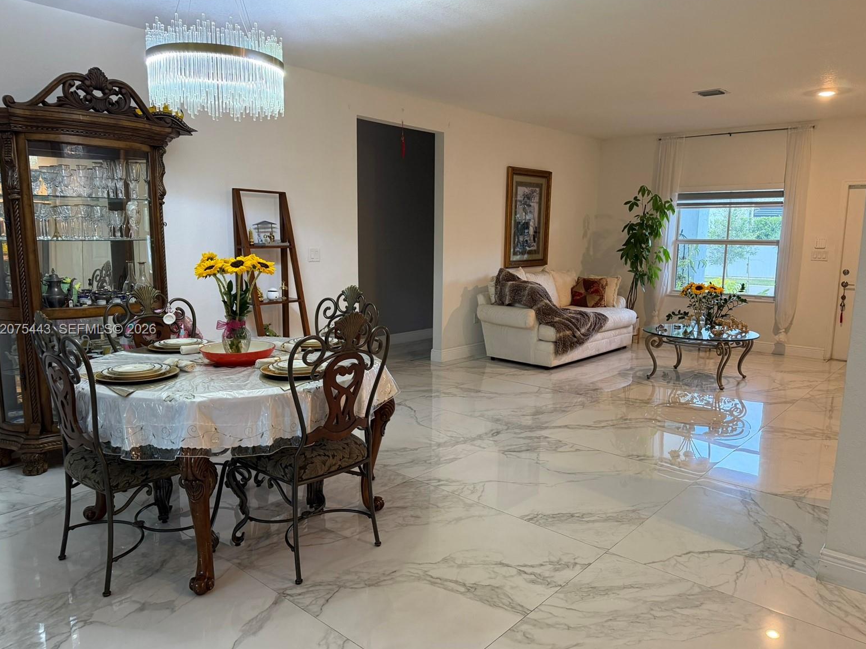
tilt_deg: -9.2
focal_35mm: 25
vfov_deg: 54.9
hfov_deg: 69.4
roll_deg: -0.6
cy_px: 330
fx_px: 625
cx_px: 432
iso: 320
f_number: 1.78
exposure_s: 1/60
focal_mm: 6.76
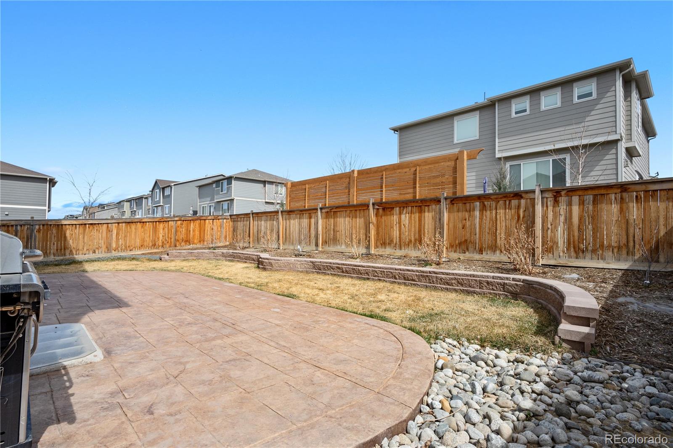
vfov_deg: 67.4
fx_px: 336
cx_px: 336
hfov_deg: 90.0
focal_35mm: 18
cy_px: 224
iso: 100
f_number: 8
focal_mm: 12
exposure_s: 1/400
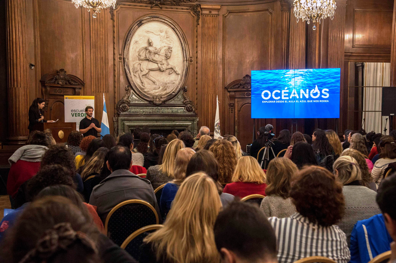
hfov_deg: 41.1
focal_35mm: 48
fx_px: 528
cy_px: 132
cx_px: 198
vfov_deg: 28.0
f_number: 5.6
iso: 2000
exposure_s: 1/80
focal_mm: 48
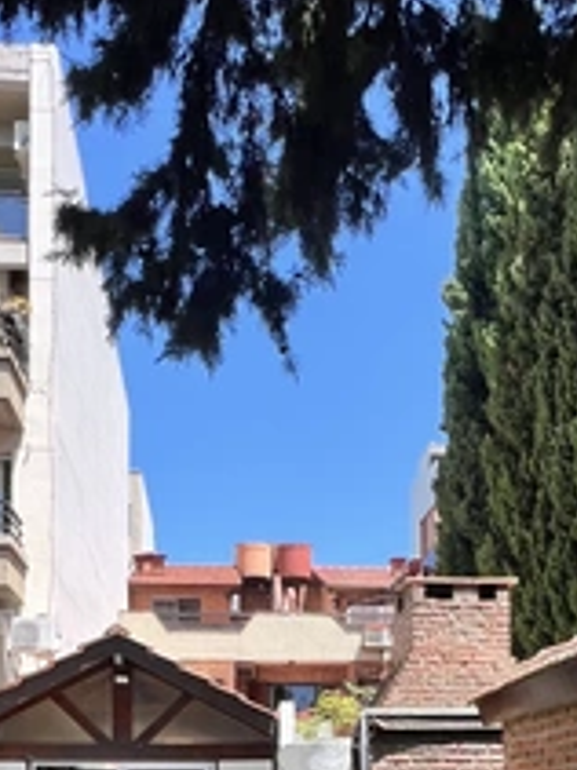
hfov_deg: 38.6
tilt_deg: +2.0
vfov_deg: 42.6
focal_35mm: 37
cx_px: 285
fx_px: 823
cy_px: 785
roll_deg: +0.5
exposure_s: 1/752
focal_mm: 1.57
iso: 32
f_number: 1.8
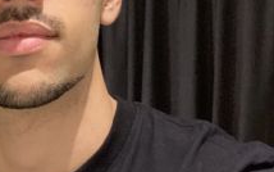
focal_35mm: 89
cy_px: -5
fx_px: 665
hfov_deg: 22.9
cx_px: 51
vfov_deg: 14.4
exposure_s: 1/50
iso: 320
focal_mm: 2.71
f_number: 2.2
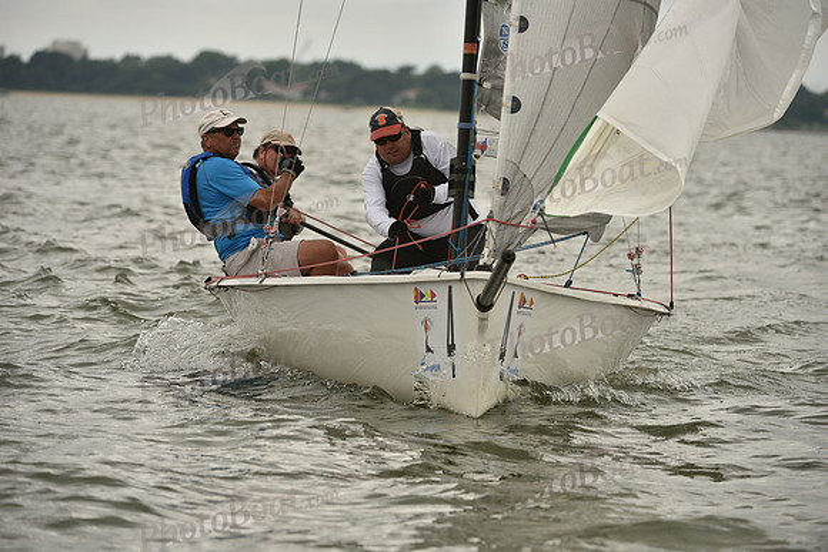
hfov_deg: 8.6
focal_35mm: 240
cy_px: 276
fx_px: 5521
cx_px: 414
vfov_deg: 5.7
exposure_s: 1/1250
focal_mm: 240
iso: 400
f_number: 5.6
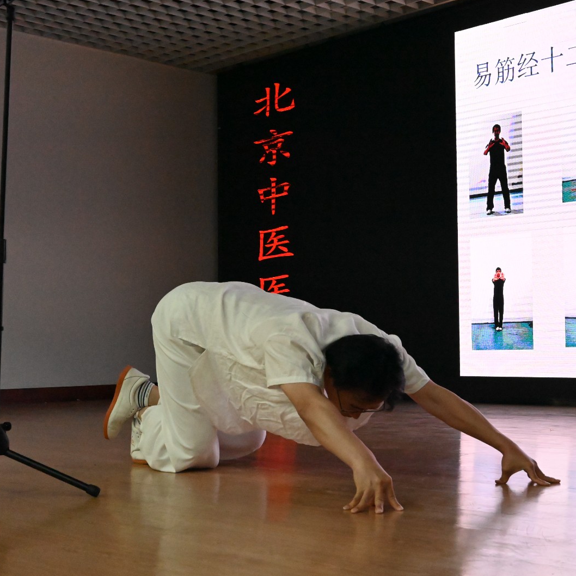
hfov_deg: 31.1
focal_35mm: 54
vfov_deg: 31.6
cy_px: 289
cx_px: 428
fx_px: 1017
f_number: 11
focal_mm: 42
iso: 16000
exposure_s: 1/500
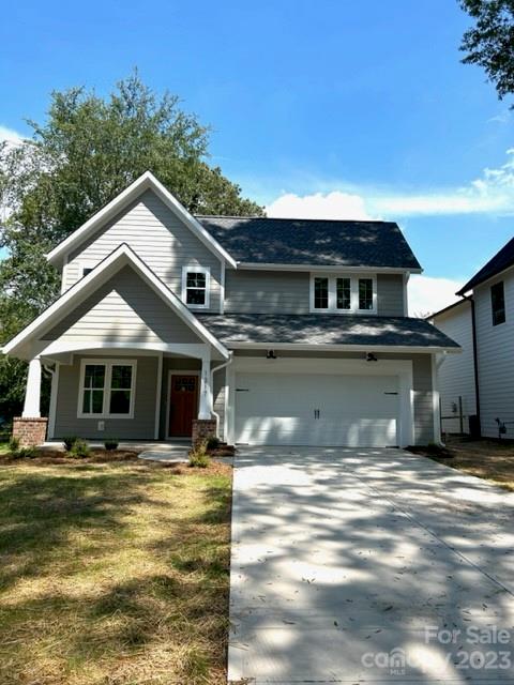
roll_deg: +0.2
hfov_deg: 53.1
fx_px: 515
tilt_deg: +10.1
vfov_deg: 67.3
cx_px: 257
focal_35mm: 26
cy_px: 342
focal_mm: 5.7
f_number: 1.5
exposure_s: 1/3165
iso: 50
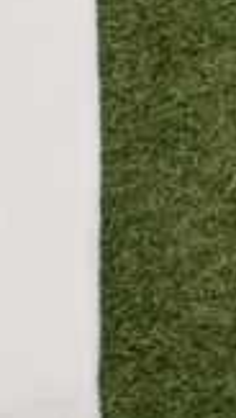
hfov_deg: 5.9
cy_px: -63
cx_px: -600
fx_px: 2020
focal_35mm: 182
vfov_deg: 11.6
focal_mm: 6.76
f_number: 1.78
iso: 80
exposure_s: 1/393
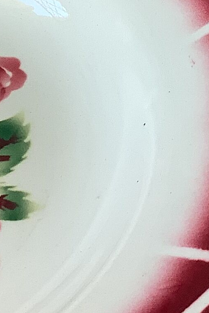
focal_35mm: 139
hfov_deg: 9.9
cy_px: -38
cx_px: 135
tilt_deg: -40.5
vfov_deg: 14.4
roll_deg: +0.0
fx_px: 1210
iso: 64
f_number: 2.4
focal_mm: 3.3
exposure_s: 1/120
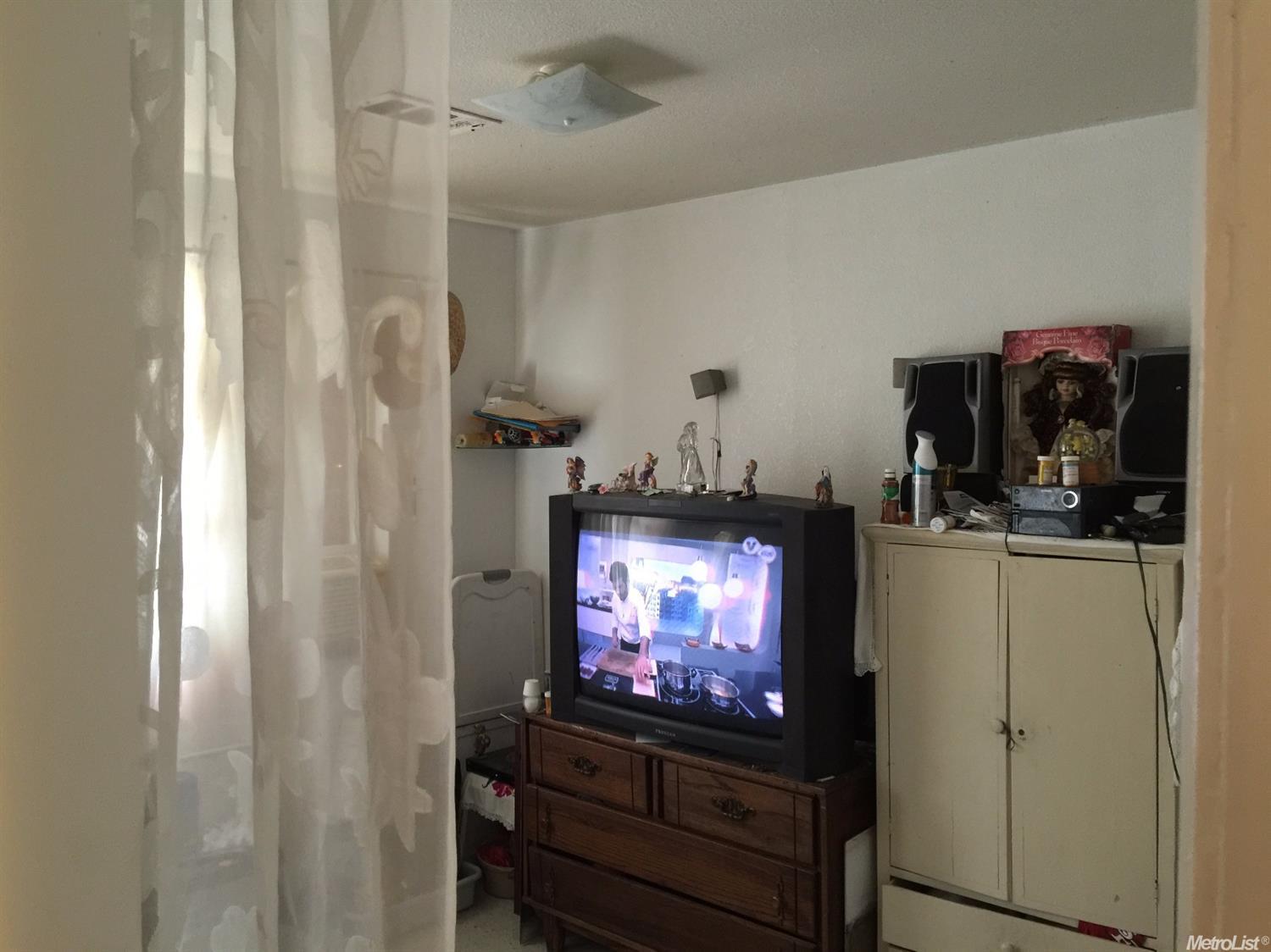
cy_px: 476
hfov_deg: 61.7
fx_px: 1064
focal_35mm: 29
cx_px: 636
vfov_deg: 48.2
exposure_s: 1/15
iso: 125
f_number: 2.2
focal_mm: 4.15
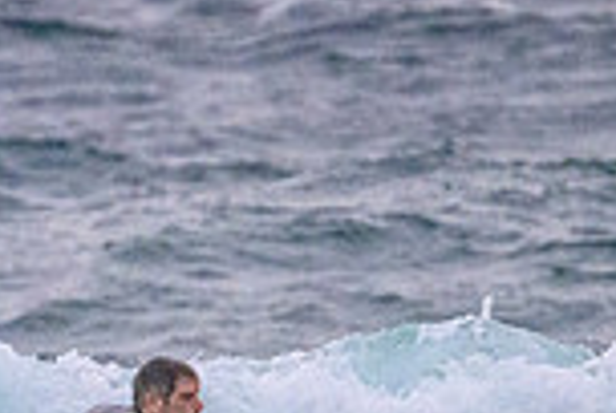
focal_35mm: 2287
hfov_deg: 0.9
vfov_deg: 0.6
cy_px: 617
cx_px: 53
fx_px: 39209
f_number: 11
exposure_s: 1/2000
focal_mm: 600
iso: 7200
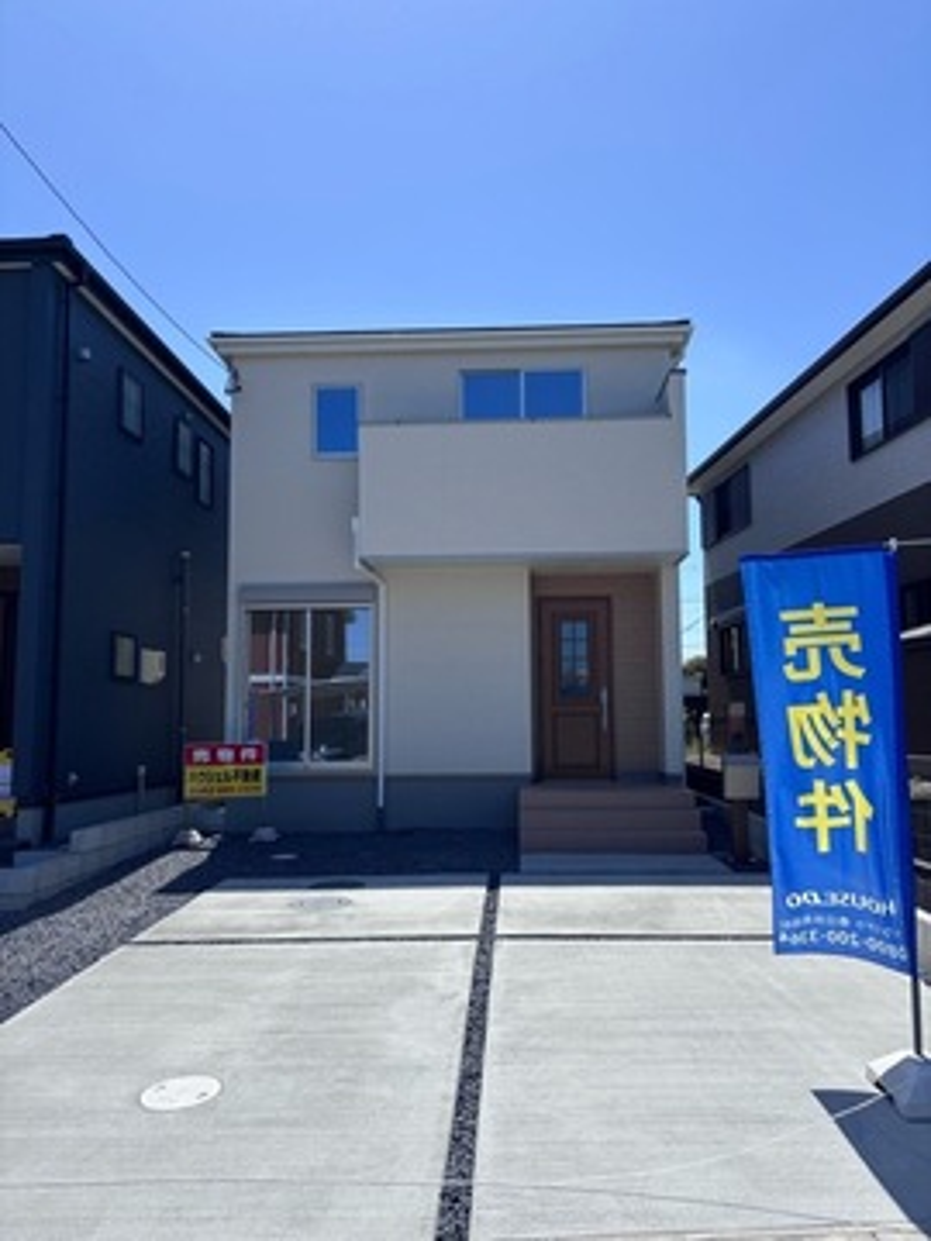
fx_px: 932
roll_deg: +0.3
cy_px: 620
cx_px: 466
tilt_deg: +5.3
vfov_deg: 67.3
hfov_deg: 53.1
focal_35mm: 26
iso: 50
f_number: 1.6
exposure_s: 1/4255
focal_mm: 5.96
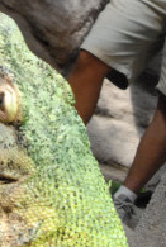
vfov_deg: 15.2
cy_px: -57
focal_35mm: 129
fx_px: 887
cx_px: 38
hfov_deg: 10.7
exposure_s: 1/160
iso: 1600
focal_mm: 28
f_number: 6.3
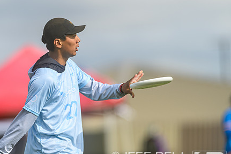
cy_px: 75
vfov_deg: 2.6
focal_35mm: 538
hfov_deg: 3.8
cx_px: 77
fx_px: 3454
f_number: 3.2
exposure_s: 1/1600
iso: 100
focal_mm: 400
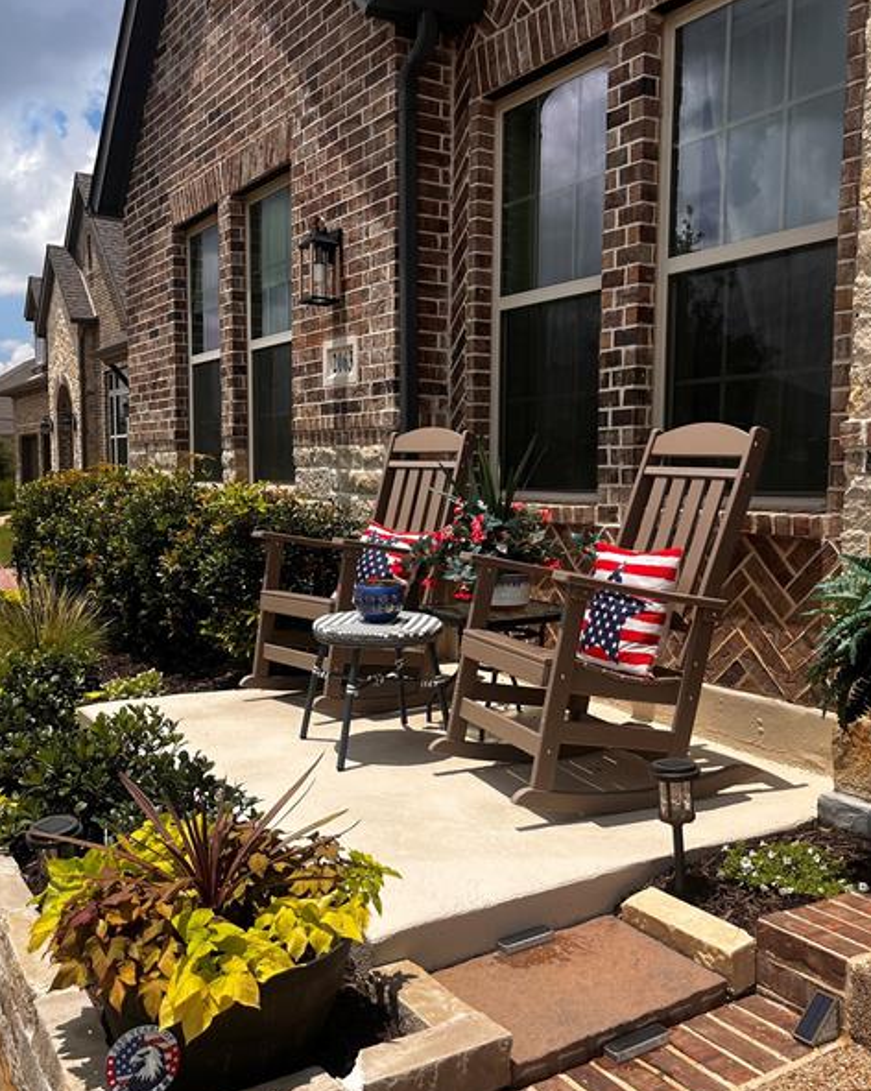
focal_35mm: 33
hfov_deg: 44.5
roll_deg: +0.3
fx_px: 1064
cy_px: 583
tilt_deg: -5.8
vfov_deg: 54.2
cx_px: 454
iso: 50
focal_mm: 5.1
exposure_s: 1/5319
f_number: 1.6
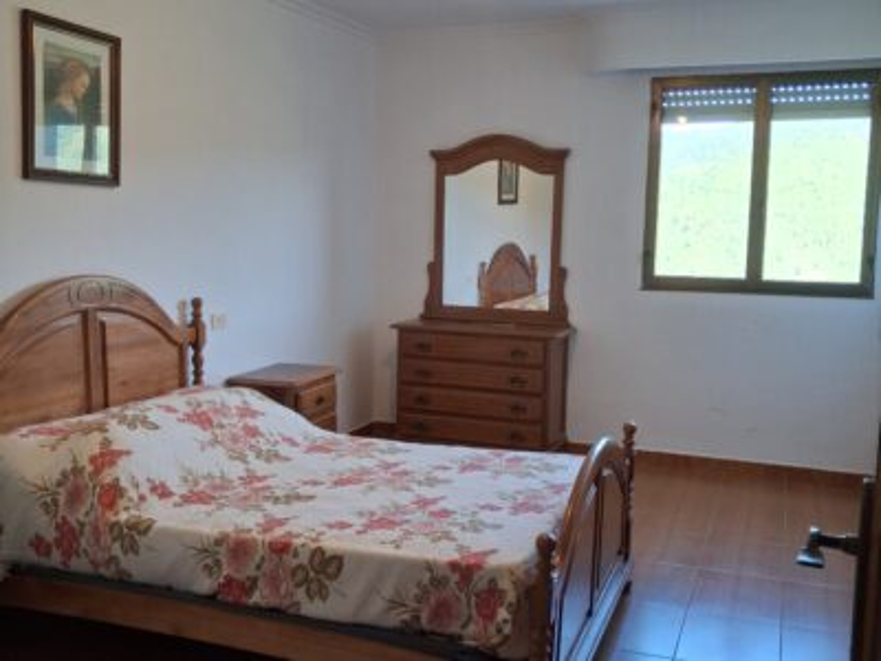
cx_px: 440
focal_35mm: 27
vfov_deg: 51.4
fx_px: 687
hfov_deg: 65.3
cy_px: 330
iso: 200
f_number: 1.8
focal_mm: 4
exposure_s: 1/100
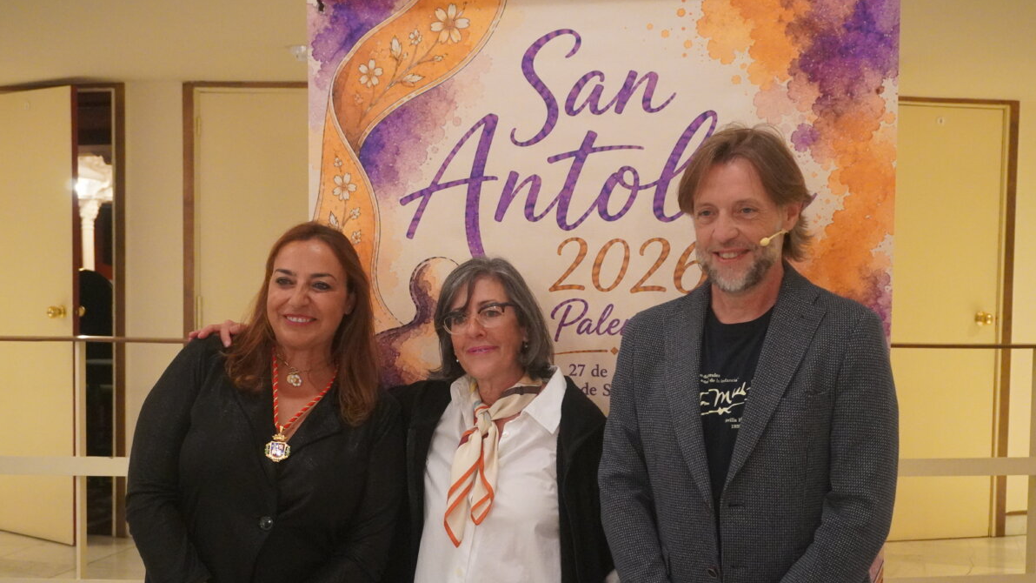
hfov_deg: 45.0
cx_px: 515
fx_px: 1251
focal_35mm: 46
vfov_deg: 26.1
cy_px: 348
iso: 6400
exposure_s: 1/125
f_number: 4.5
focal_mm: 27
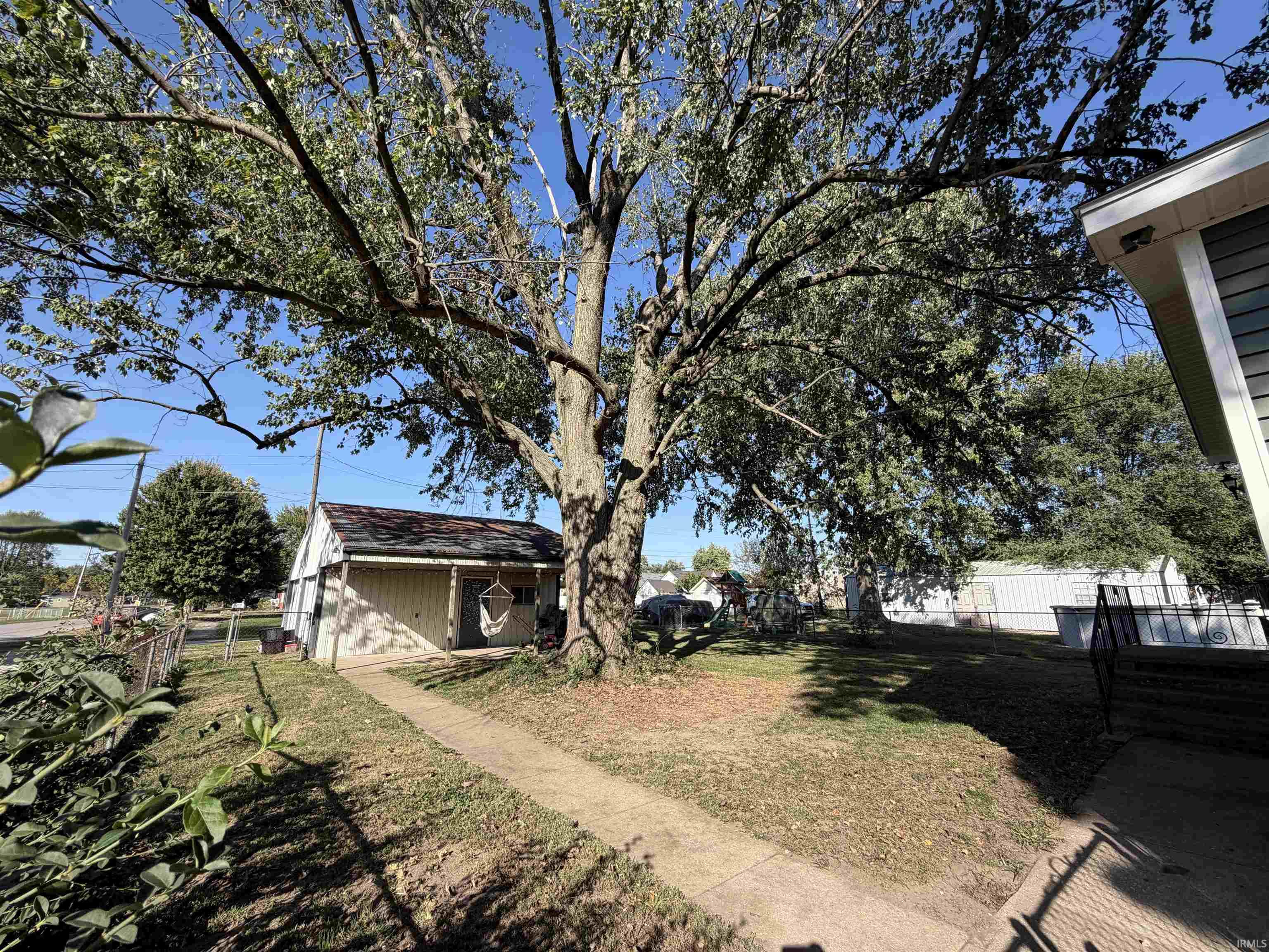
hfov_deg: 102.1
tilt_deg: +14.4
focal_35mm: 14
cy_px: 476
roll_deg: +0.8
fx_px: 513
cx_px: 634
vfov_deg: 85.7
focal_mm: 2.22
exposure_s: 1/770
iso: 40
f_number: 2.2
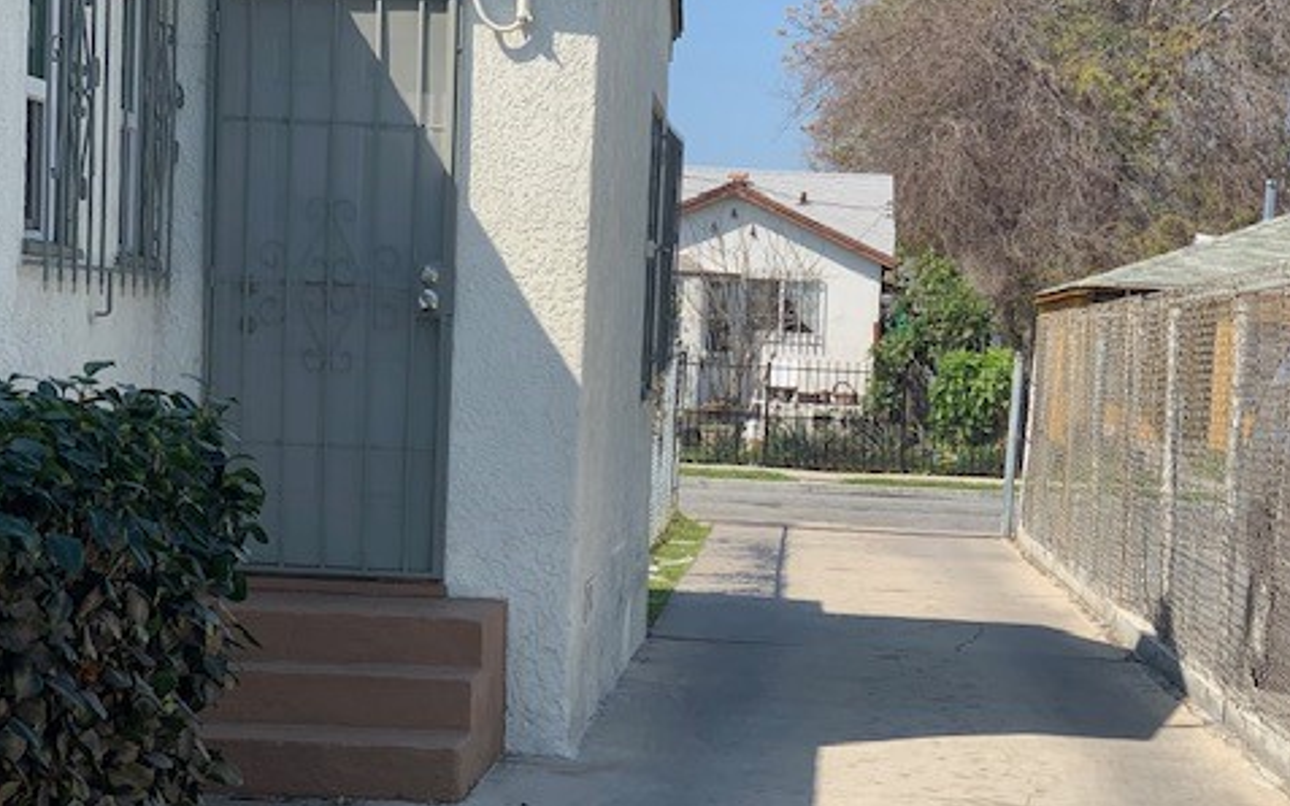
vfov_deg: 17.6
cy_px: 525
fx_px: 2601
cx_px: 760
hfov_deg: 27.8
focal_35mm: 74
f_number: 2.4
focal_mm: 6
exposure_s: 1/761
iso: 16
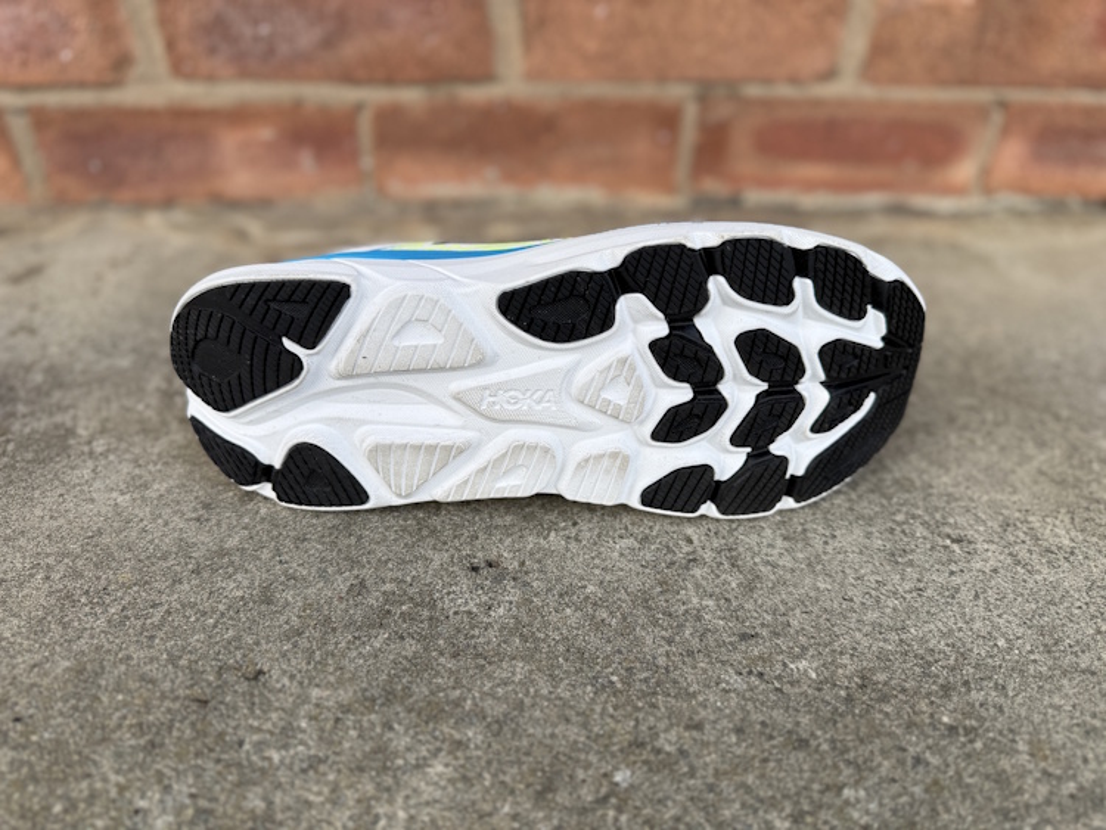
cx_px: 553
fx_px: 767
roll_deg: -1.3
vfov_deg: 56.8
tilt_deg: -31.9
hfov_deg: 71.6
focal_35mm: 24
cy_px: 415
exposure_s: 1/1091
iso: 80
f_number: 1.78
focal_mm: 6.76
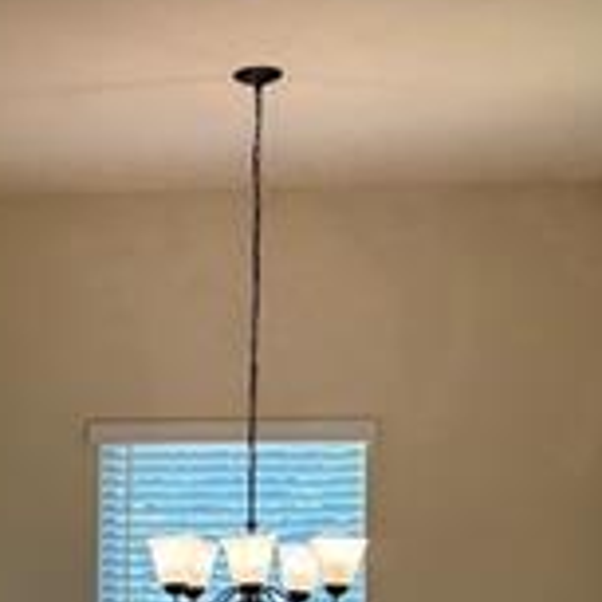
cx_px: -118
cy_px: 633
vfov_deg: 17.6
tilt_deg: -0.3
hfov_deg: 17.3
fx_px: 1889
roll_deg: -0.3
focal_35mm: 96
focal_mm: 5.96
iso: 125
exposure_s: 1/189
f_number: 1.6
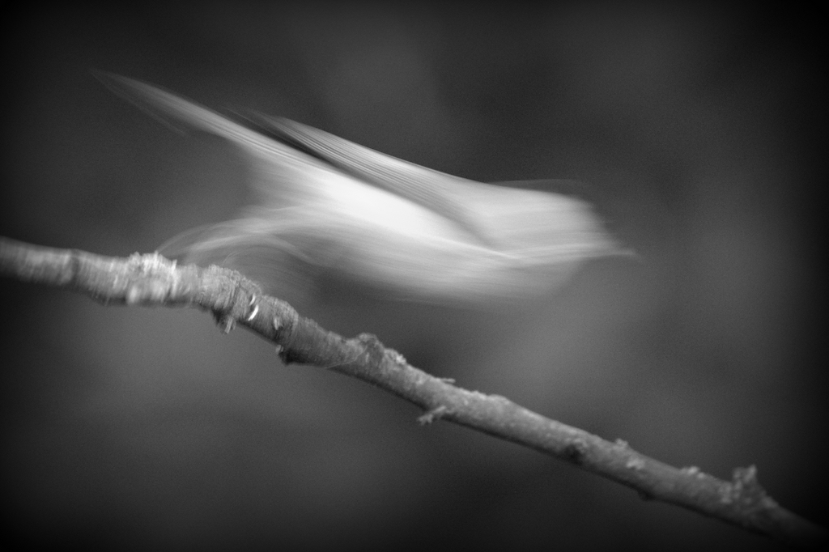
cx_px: 414
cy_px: 276
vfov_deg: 3.1
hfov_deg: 4.6
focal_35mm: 450
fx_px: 10359
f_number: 6.3
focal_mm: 300
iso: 320
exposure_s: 1/50
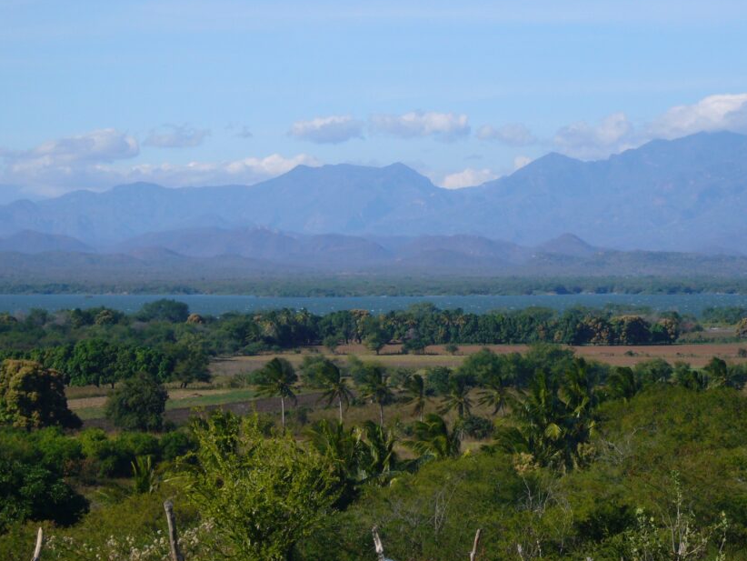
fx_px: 2741
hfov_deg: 15.5
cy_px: 281
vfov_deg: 11.7
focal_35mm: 127
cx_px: 449
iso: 80
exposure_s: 1/400
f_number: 5.6
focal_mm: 16.8
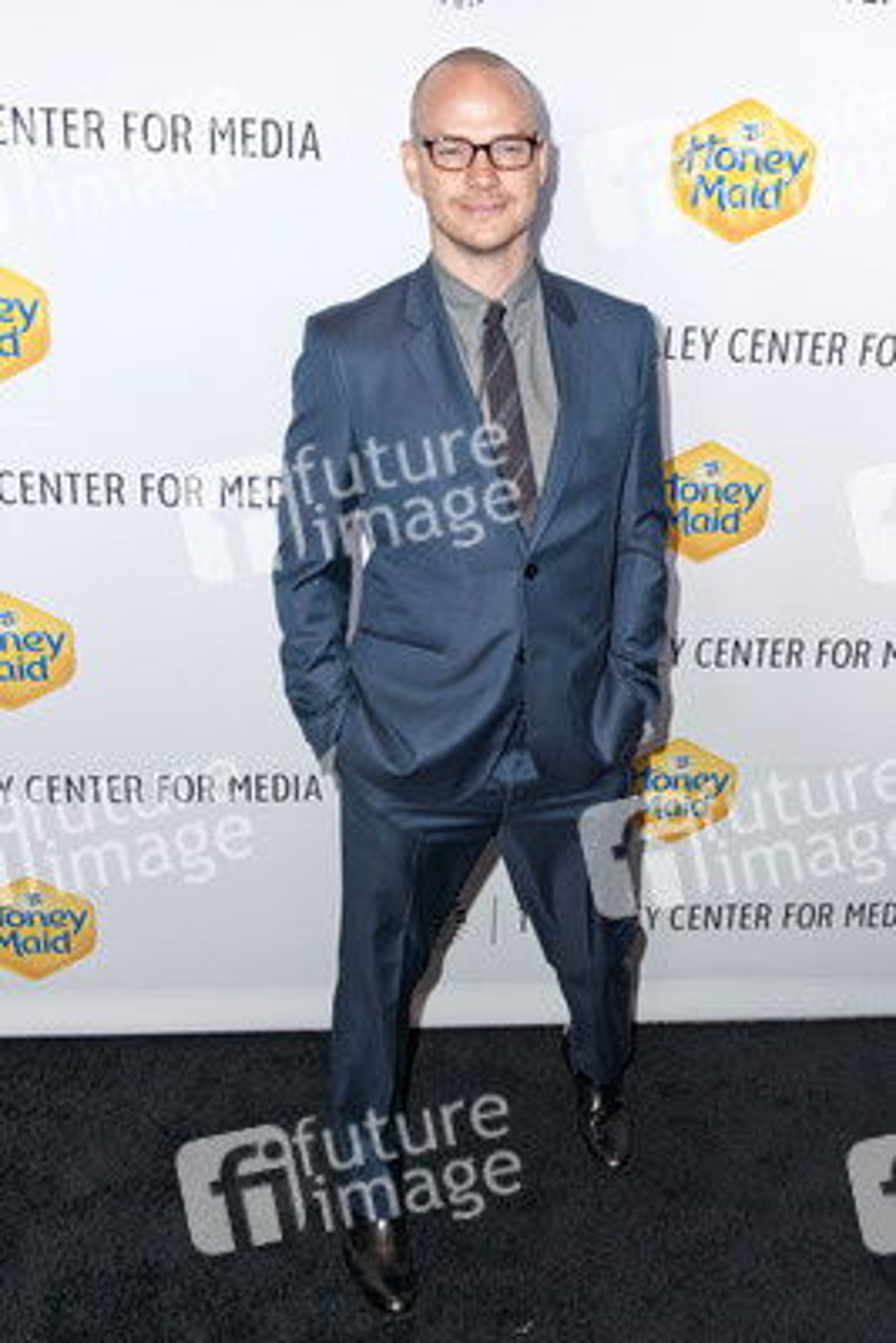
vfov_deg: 60.3
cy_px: 672
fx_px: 1156
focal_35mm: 31
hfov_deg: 42.4
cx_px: 448
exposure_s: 1/400
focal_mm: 31
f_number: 4.5
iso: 500
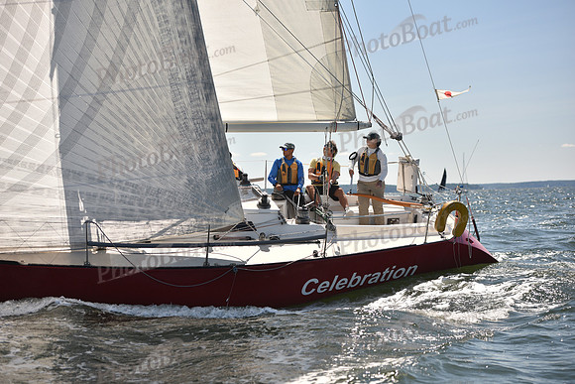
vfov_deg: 19.5
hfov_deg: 28.8
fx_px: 1118
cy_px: 192
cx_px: 288
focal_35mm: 70
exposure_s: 1/1250
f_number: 3.5
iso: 250
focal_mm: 70
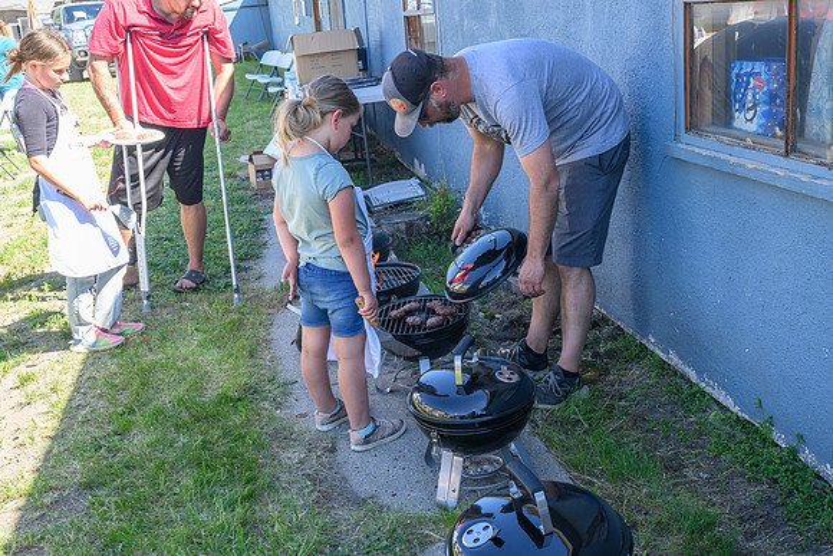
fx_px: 926
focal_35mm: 40
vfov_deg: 33.4
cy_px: 278
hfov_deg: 48.4
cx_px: 416
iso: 400
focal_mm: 40
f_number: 10
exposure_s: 1/60
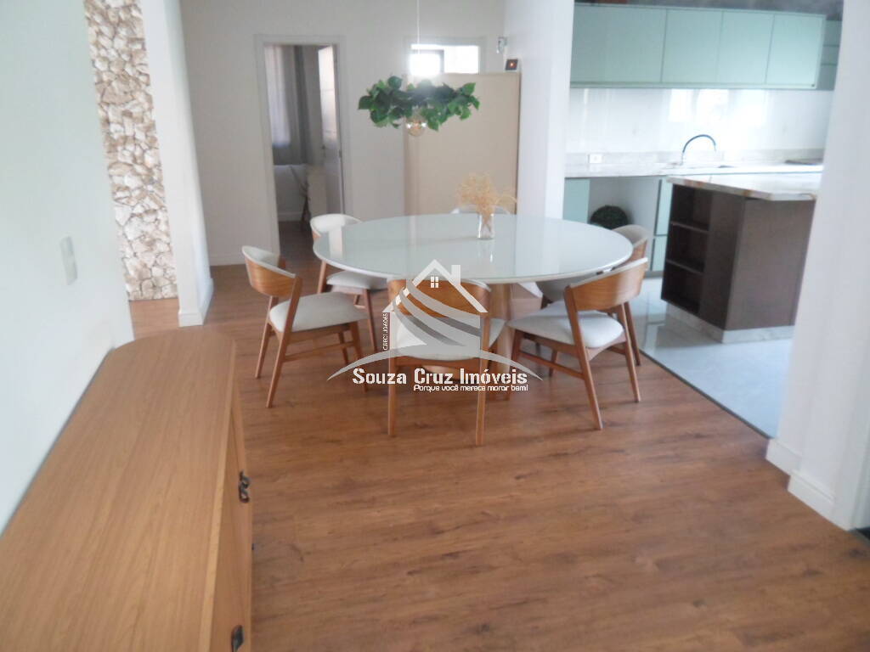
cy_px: 326
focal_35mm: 25
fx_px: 628
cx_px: 435
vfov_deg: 54.9
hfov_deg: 69.4
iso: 320
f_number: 2.5
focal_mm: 4.5
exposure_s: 1/30
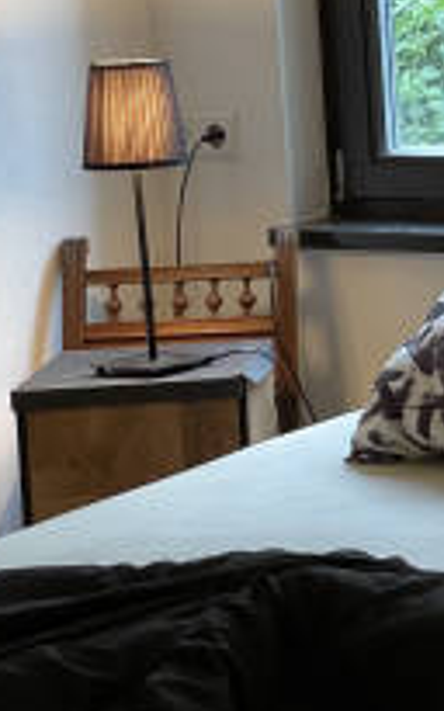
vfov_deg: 14.5
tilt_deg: -6.2
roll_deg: +1.9
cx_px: 737
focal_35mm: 143
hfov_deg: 8.9
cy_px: 149
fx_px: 2771
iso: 250
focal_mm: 6
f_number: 2
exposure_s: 1/50
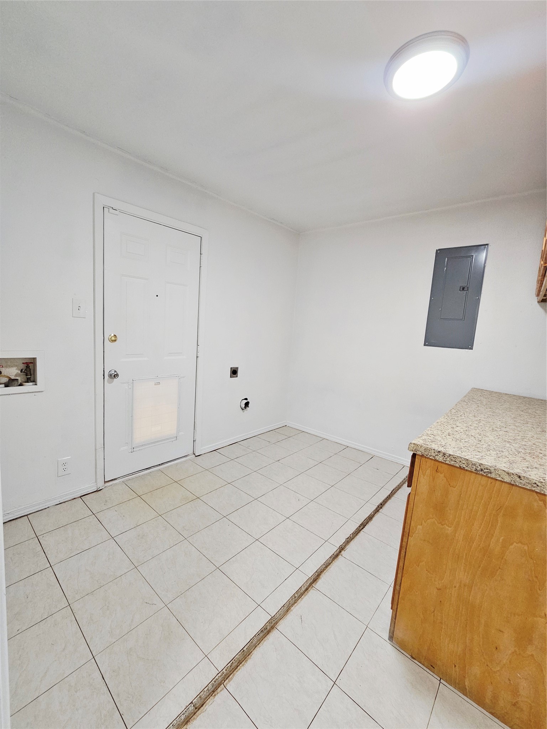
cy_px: 364
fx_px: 274
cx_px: 274
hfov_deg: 89.9
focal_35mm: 13
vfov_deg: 106.2
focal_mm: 2.2
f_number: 2.2
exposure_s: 1/60
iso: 250
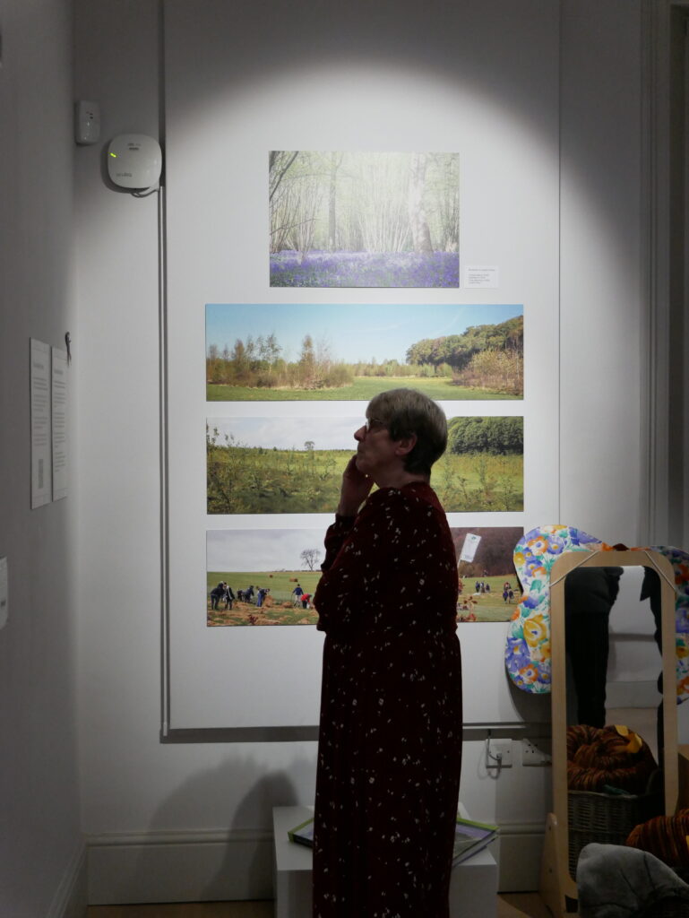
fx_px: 1326
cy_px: 459
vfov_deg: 38.2
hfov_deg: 29.1
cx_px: 344
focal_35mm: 50
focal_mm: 25
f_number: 4.5
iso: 2000
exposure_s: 1/60
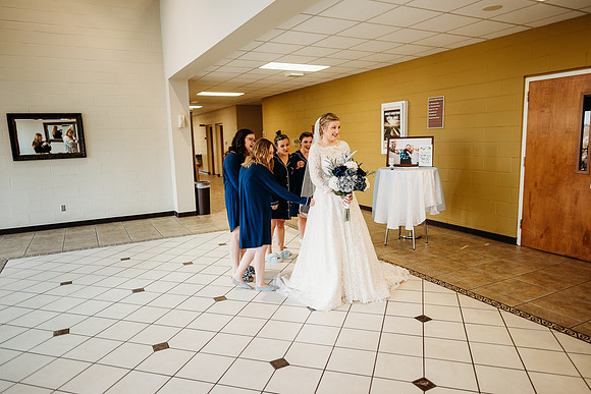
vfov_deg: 53.2
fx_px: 394
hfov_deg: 73.7
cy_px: 197
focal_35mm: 24
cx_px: 296
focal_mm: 24
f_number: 1.8
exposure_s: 1/160
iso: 400
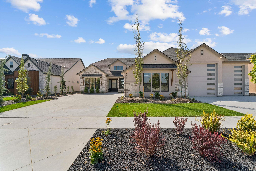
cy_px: 86
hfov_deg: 99.6
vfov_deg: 76.6
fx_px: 108
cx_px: 128
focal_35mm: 15
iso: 400
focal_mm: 15.2
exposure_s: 1/320
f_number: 13
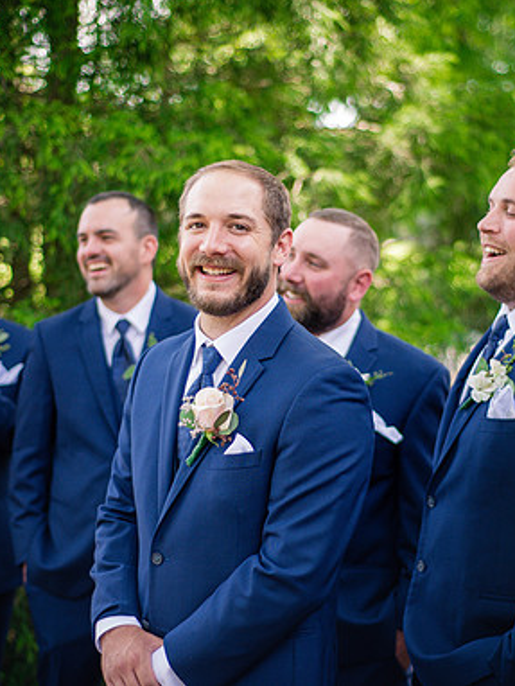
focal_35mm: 73
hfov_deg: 20.2
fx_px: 1446
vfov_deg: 26.7
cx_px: 296
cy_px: 340
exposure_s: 1/1000
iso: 400
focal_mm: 50
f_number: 2
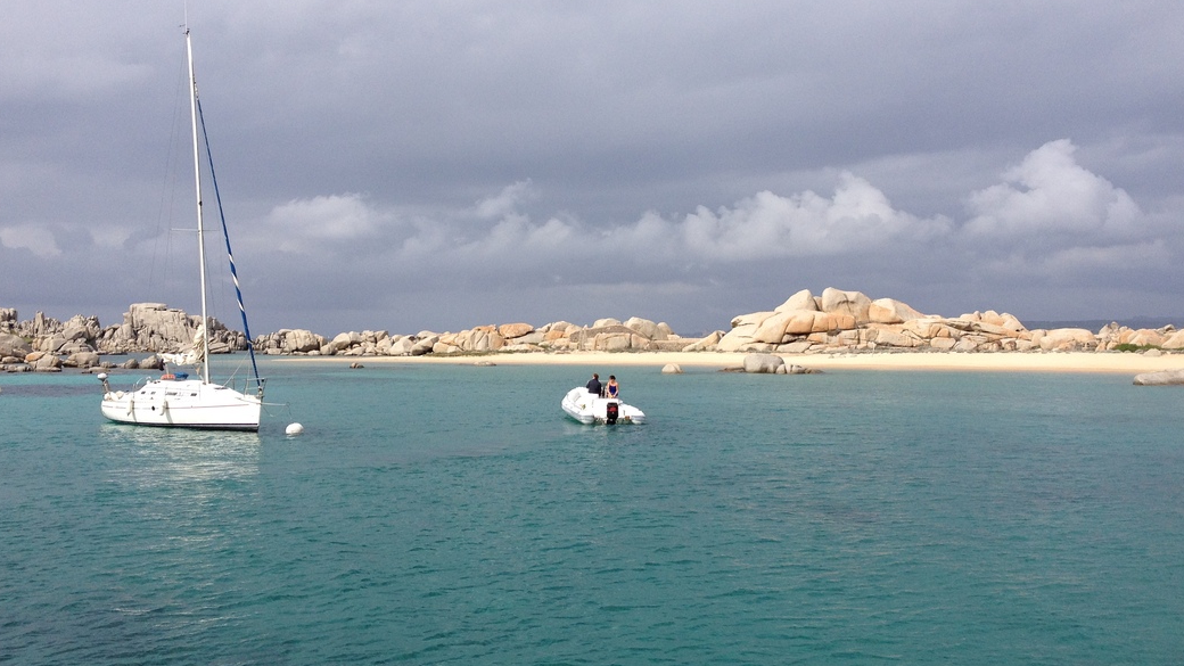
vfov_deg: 27.1
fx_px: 1381
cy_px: 297
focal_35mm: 44
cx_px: 598
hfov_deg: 46.4
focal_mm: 4.28
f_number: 2.4
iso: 64
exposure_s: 1/2632
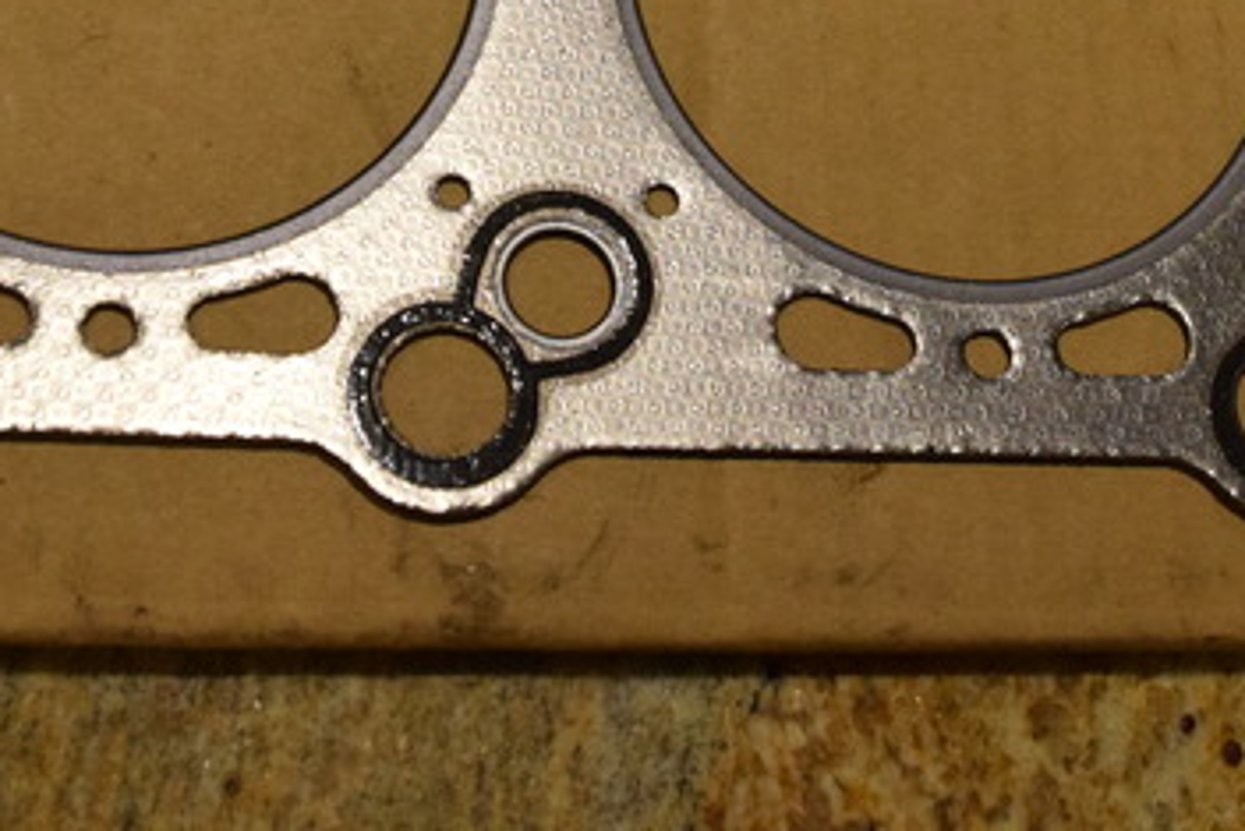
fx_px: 3321
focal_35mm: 96
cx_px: 750
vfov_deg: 13.8
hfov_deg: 21.2
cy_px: -196
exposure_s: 1/200
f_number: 7.1
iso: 2000
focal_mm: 22
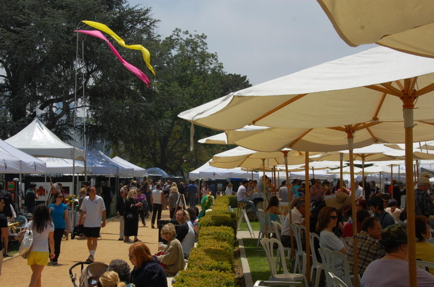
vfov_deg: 20.5
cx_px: 217
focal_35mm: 66
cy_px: 144
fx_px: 794
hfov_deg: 30.6
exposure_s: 1/500
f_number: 11
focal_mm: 44
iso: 200
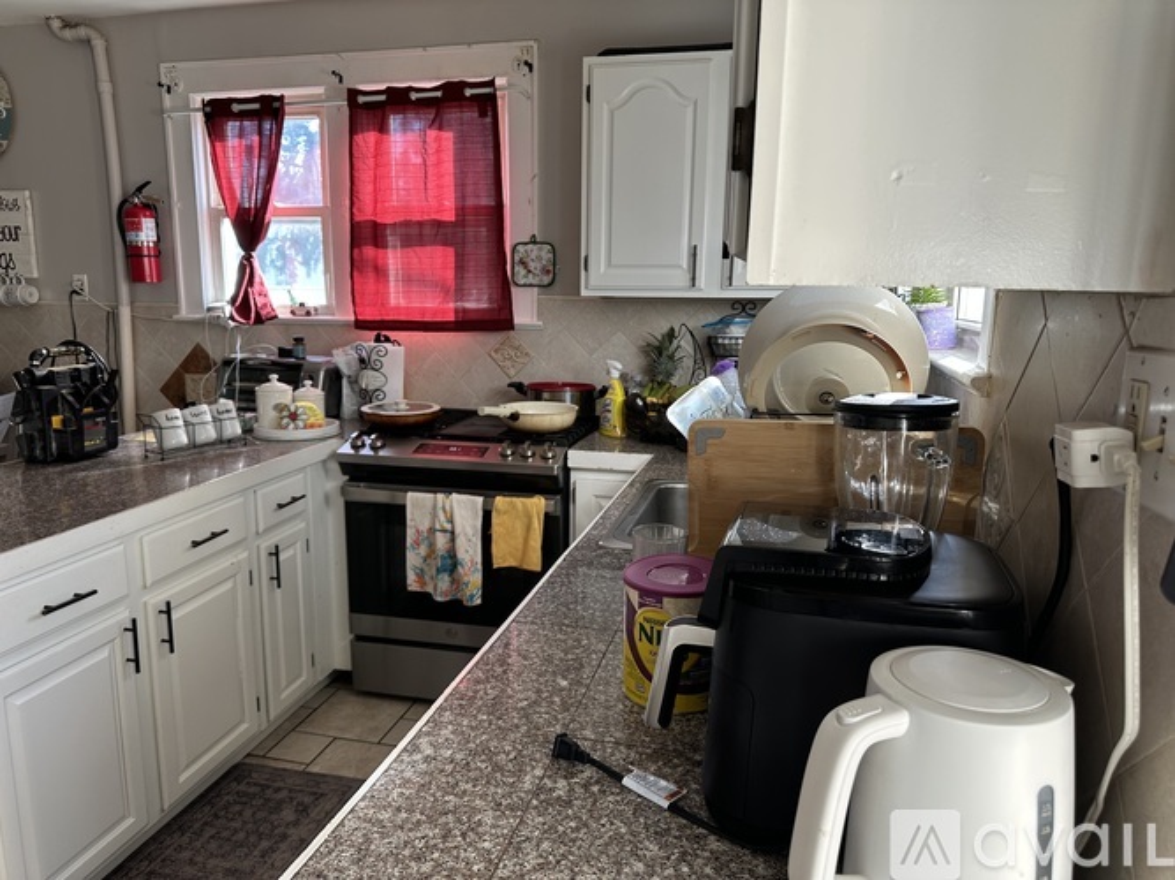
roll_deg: -1.6
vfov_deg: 56.8
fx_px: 815
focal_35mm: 24
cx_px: 588
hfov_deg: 71.6
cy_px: 440
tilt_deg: -9.6
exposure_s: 1/121
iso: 64
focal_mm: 6.86
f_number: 1.78
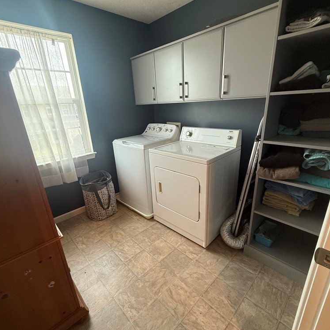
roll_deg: +2.0
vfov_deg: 84.0
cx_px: 166
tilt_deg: -19.4
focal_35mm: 17
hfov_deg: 84.0
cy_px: 169
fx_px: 183
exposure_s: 1/60
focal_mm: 2.22
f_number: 2.2
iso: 250
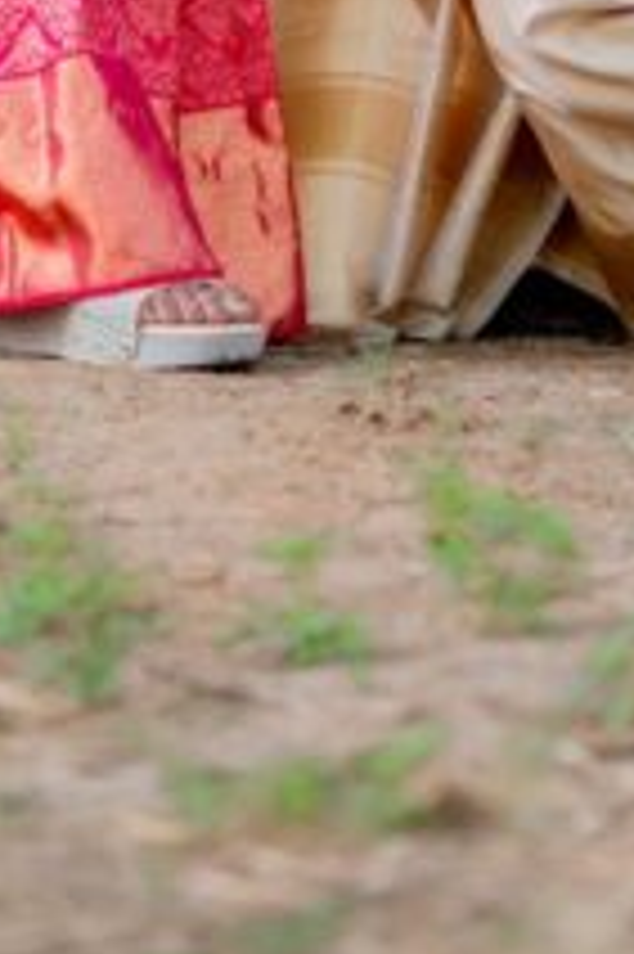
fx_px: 10874
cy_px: -1188
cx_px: 452
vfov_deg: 4.9
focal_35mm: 411
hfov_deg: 3.3
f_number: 1.4
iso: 100
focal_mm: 85
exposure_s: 1/3200
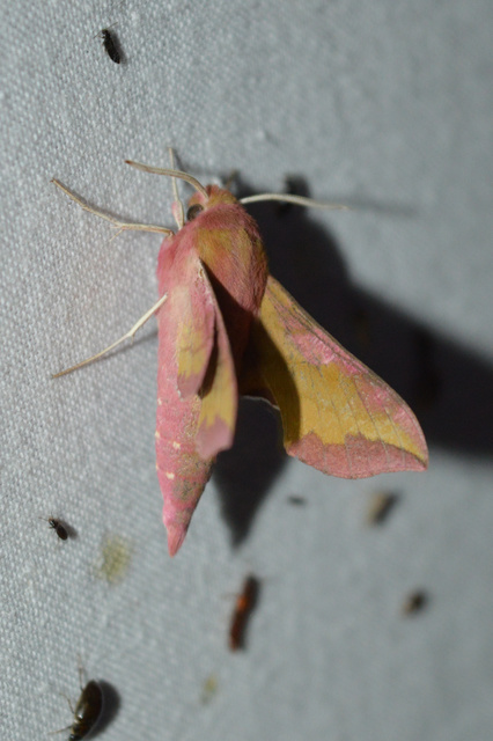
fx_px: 1696
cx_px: 246
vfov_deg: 24.6
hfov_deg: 16.5
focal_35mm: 82
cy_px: 370
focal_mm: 55
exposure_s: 1/60
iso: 1000
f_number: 5.6
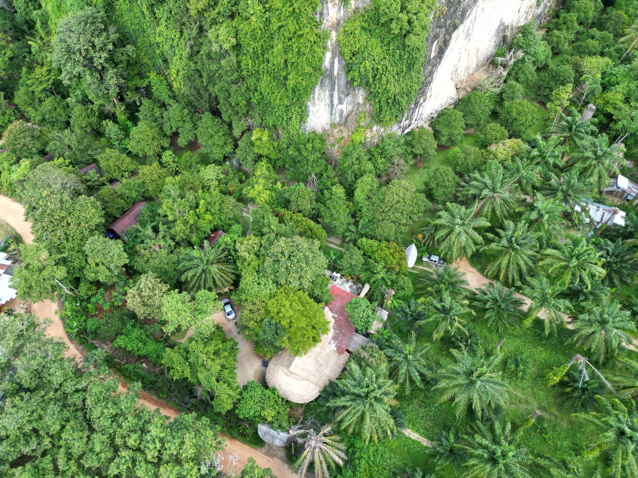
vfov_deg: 56.8
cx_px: 319
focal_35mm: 24
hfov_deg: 71.6
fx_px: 442
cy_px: 239
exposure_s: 1/250
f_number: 1.7
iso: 100
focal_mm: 6.72
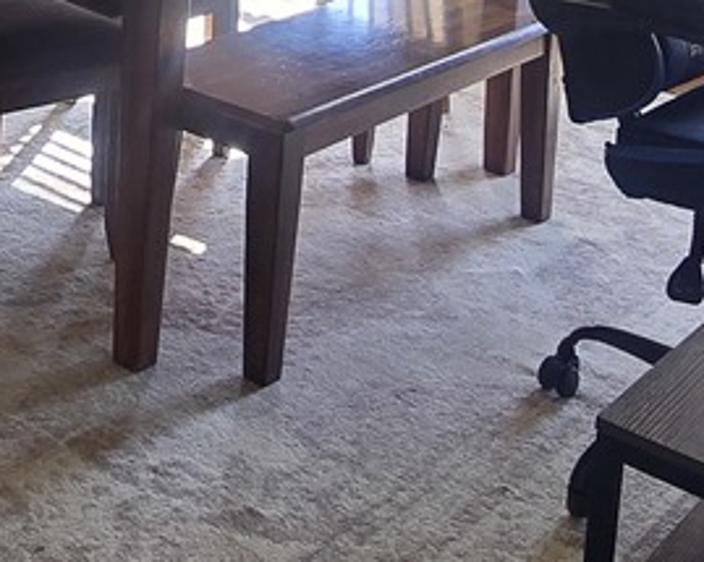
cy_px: -288
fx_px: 1416
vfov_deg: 19.5
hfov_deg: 26.7
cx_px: 29
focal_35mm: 68
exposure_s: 1/60
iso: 64
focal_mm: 2.2
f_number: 2.2
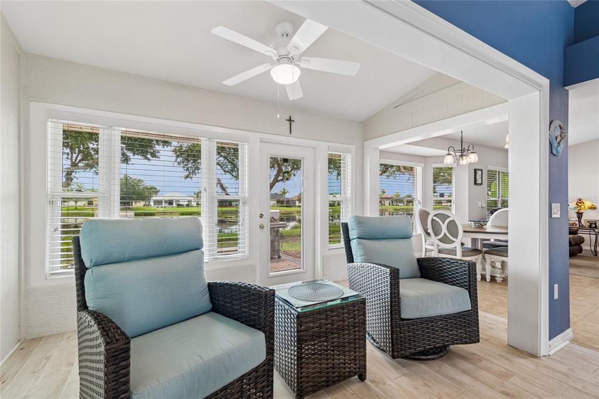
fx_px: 249
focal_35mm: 15
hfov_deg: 100.4
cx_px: 300
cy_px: 200
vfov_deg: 77.3
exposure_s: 1/8
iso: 100
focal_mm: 10
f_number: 7.1
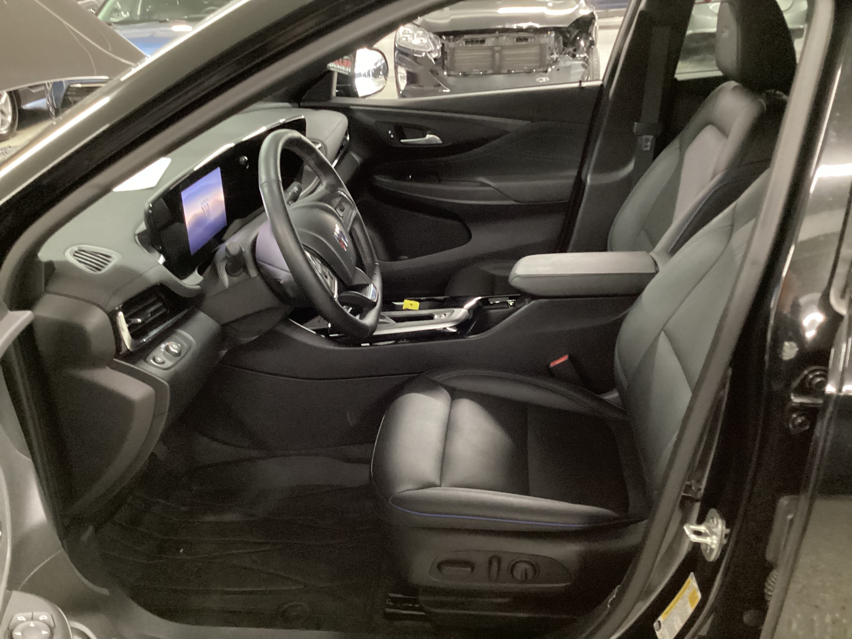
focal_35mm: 31
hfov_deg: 58.4
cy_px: 320
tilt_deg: -25.9
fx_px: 763
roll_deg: +2.7
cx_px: 426
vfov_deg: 45.4
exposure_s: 1/15
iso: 640
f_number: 2.4
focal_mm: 3.3
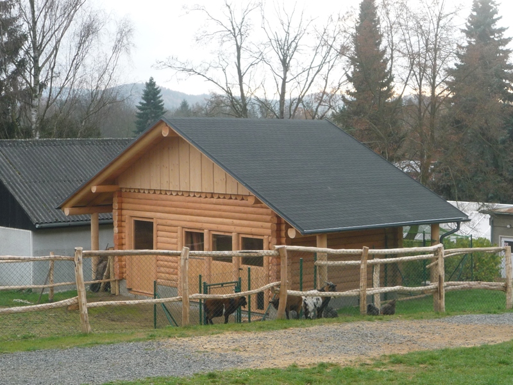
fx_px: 1126
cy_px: 192
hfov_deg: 25.7
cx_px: 256
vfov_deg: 19.4
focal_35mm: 76
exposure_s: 1/50
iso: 100
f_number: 5.2
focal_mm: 9.5
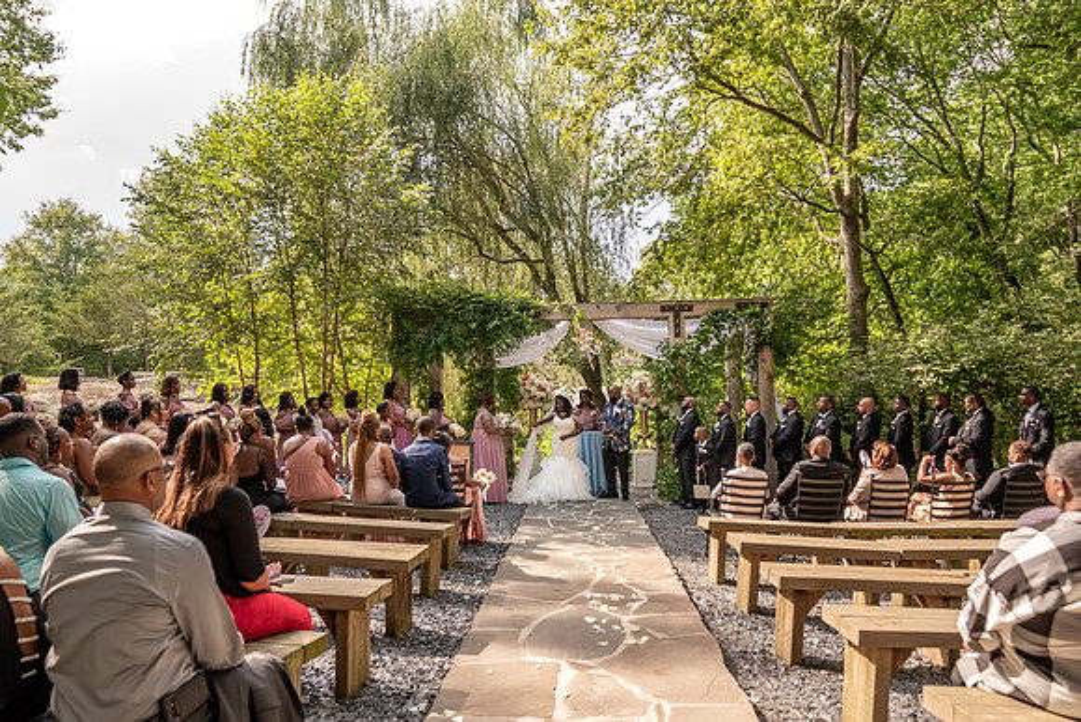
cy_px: 361
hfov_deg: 72.5
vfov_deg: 52.2
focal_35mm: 25
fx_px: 736
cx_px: 540
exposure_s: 1/200
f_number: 4
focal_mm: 24
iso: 200
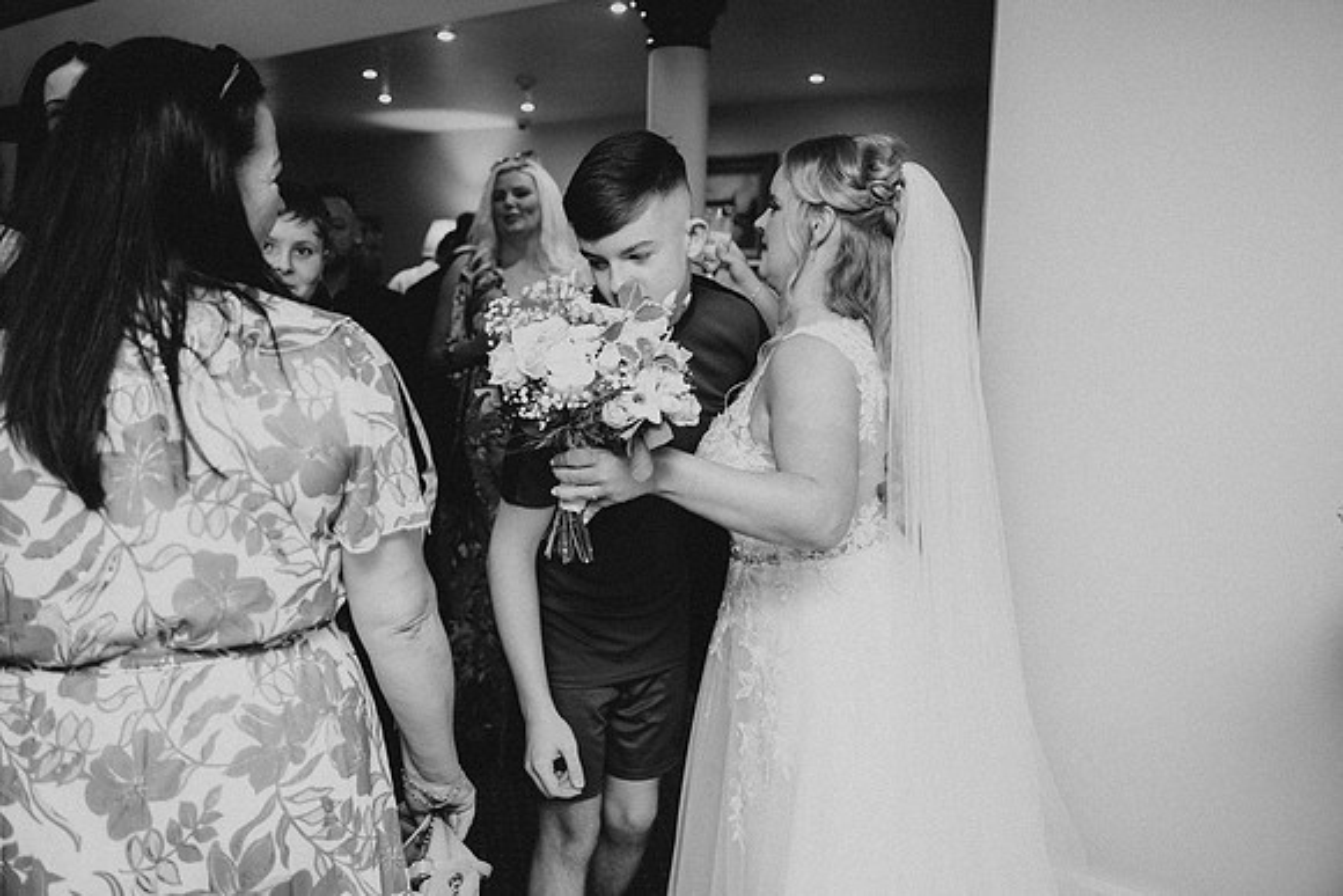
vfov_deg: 46.4
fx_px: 1045
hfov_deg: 65.5
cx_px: 672
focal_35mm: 28
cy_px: 448
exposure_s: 1/160
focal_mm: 28
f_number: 2.8
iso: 1250
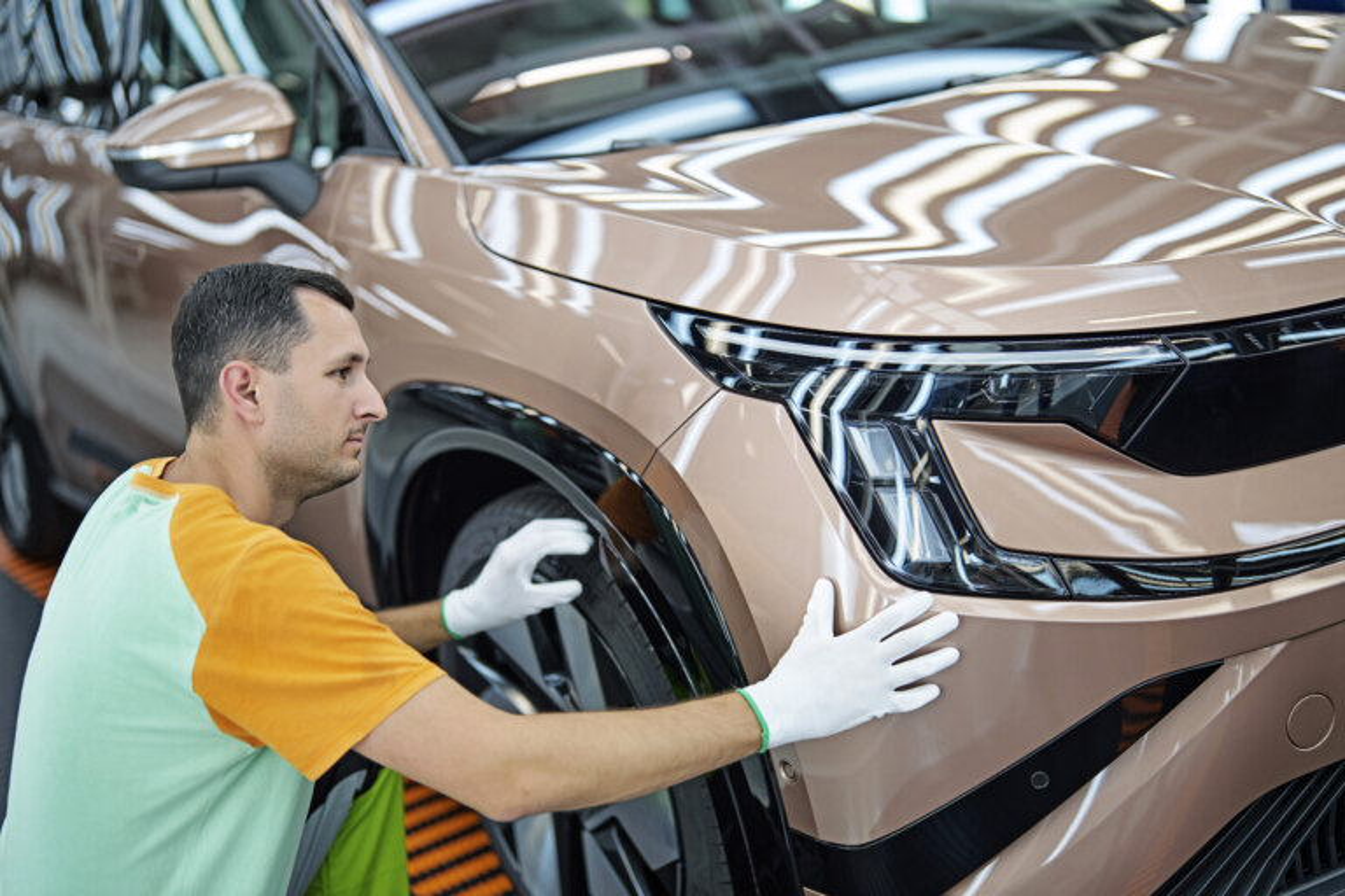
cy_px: 448
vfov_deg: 27.0
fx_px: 1868
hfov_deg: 39.6
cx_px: 672
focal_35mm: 50
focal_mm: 50
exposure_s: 1/320
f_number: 1.3
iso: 100
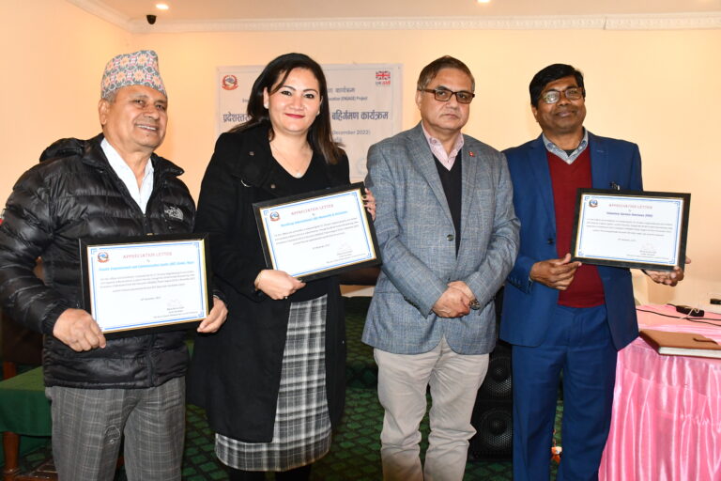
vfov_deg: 40.0
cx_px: 360
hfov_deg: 57.2
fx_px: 661
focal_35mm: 33
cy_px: 240
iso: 3600
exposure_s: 1/60
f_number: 3.5
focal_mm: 22
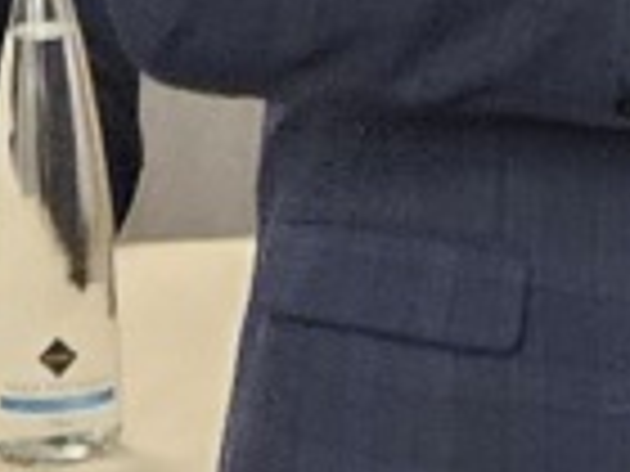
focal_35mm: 122
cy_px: -573
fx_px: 2220
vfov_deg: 10.7
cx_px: 1192
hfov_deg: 14.0
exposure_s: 1/120
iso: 500
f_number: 1.8
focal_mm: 5.4
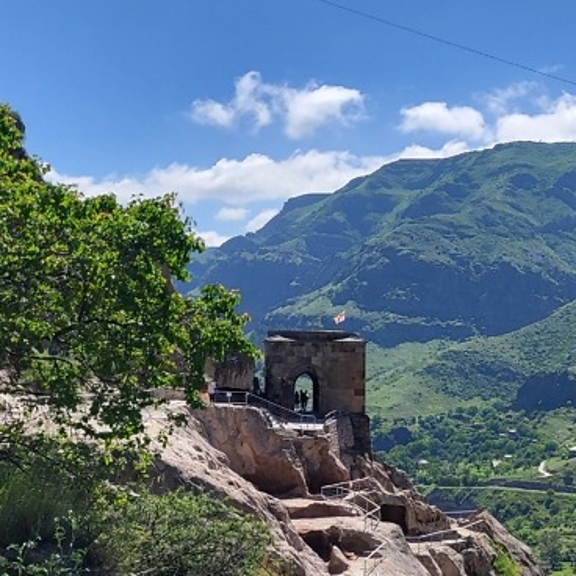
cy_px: 471
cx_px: 524
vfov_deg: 26.3
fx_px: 1205
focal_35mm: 64
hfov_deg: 26.0
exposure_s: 1/2339
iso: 40
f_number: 1.8
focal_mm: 5.4
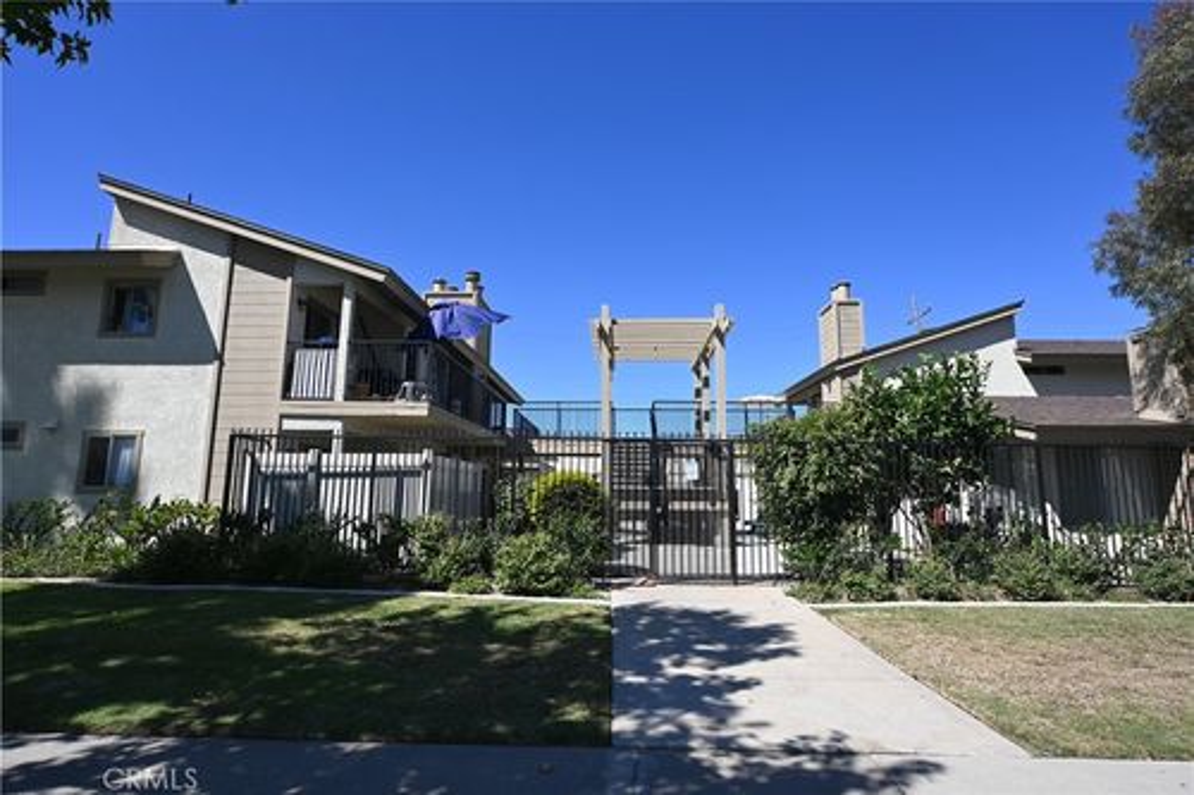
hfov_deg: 90.0
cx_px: 597
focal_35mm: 18
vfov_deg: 67.3
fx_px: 597
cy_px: 398
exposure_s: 1/320
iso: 100
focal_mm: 12
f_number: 6.3
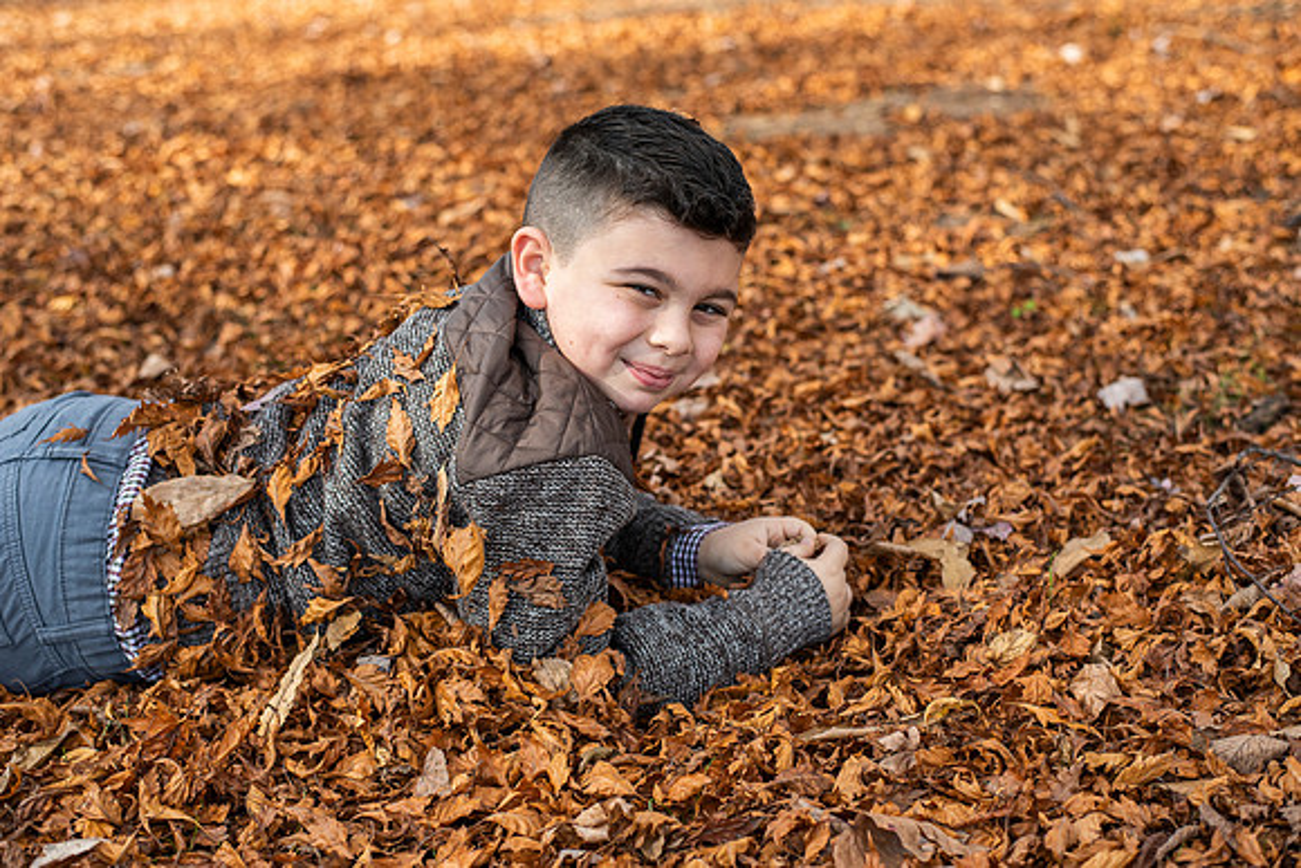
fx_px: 1807
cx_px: 650
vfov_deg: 27.0
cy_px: 434
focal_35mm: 50
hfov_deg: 39.6
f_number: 3.5
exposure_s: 1/1000
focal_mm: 50
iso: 400
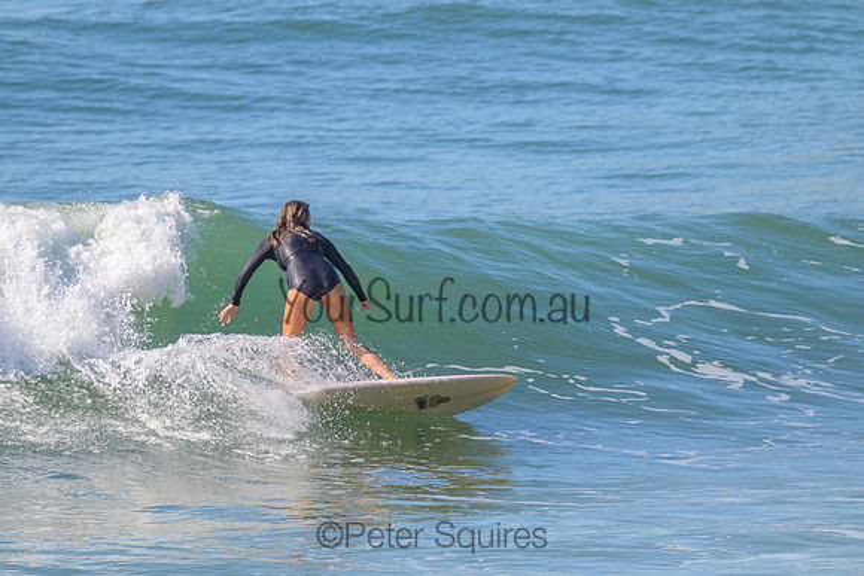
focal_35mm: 800
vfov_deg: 1.7
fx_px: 19204
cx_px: 432
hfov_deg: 2.6
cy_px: 288
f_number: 11
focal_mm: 800
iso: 1000
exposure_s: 1/2000
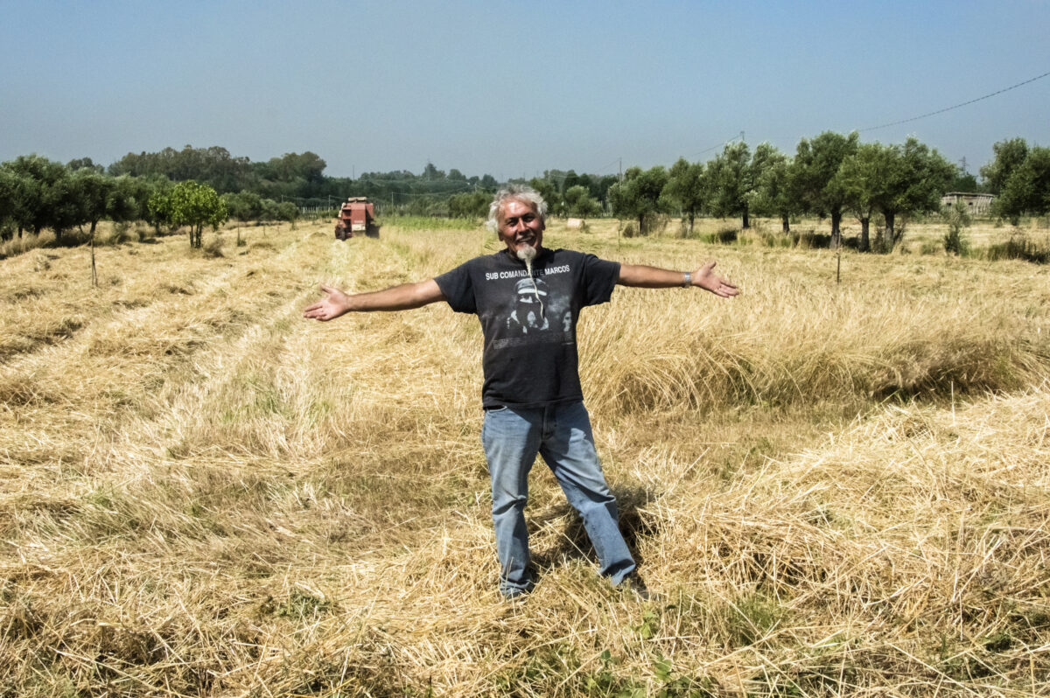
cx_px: 525
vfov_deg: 36.8
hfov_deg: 53.2
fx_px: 1049
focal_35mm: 36
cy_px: 349
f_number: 14
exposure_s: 1/4000
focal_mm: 24
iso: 1600
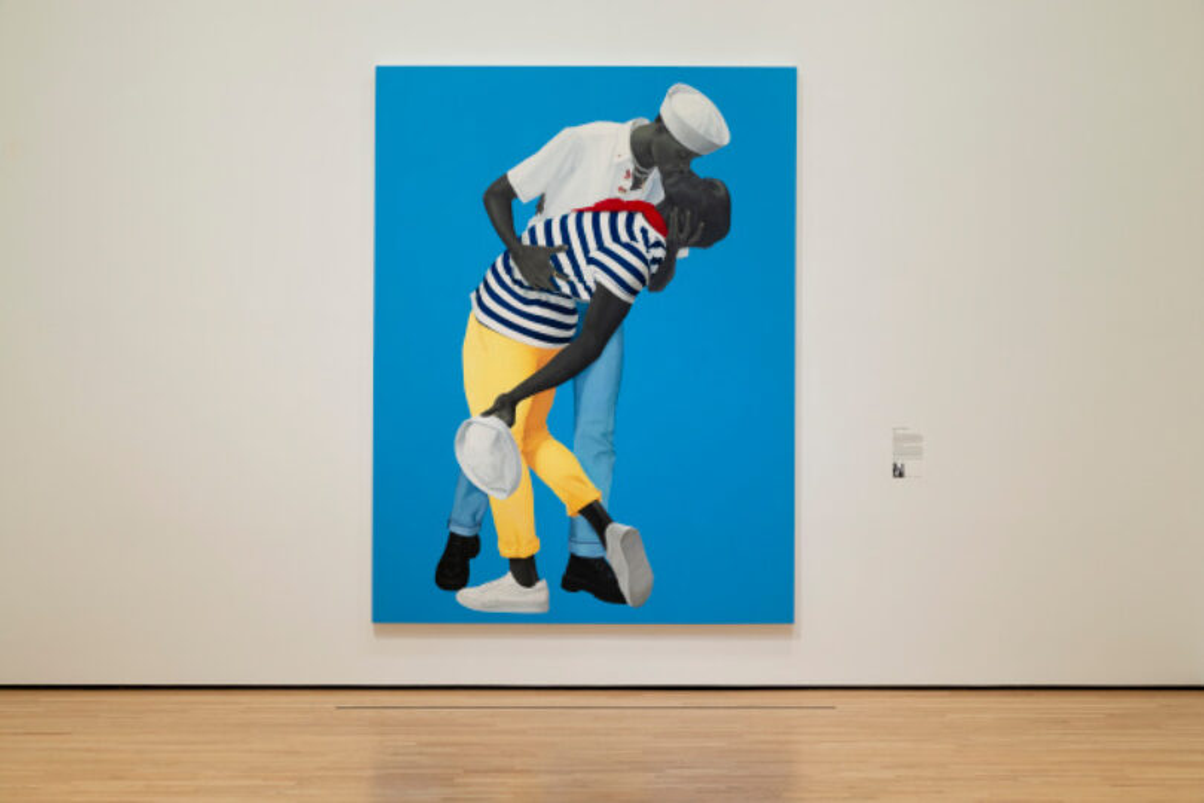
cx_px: 602
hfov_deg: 41.1
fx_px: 1605
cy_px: 402
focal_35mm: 48
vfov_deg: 28.1
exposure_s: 1/13
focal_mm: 48
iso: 400
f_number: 8
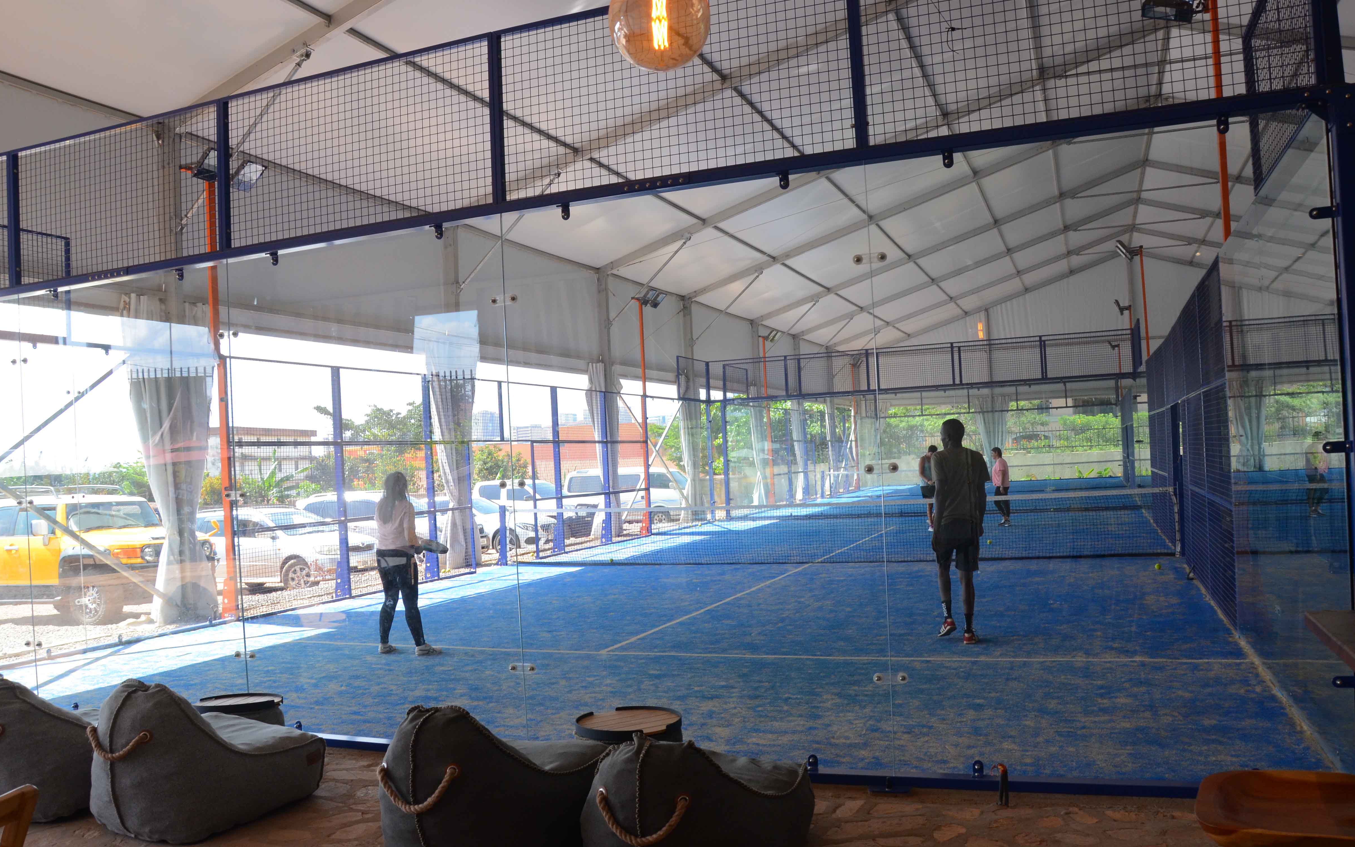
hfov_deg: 66.5
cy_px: 435
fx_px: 1034
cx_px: 671
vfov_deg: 44.5
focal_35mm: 28
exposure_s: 1/250
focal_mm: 18
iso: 640
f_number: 8
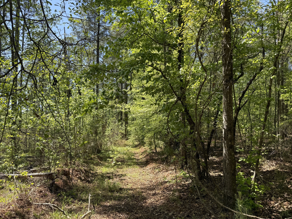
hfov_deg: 65.3
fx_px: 228
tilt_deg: +1.4
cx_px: 151
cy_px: 120
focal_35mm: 27
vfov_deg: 51.3
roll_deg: -0.5
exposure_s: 1/992
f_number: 1.78
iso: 80
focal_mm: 6.76
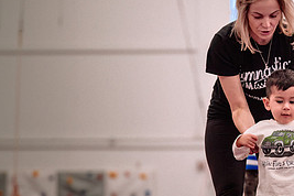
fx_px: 1748
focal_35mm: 214
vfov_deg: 6.4
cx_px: 291
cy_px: 160
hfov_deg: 9.6
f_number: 2.8
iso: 1600
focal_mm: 95
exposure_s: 1/400
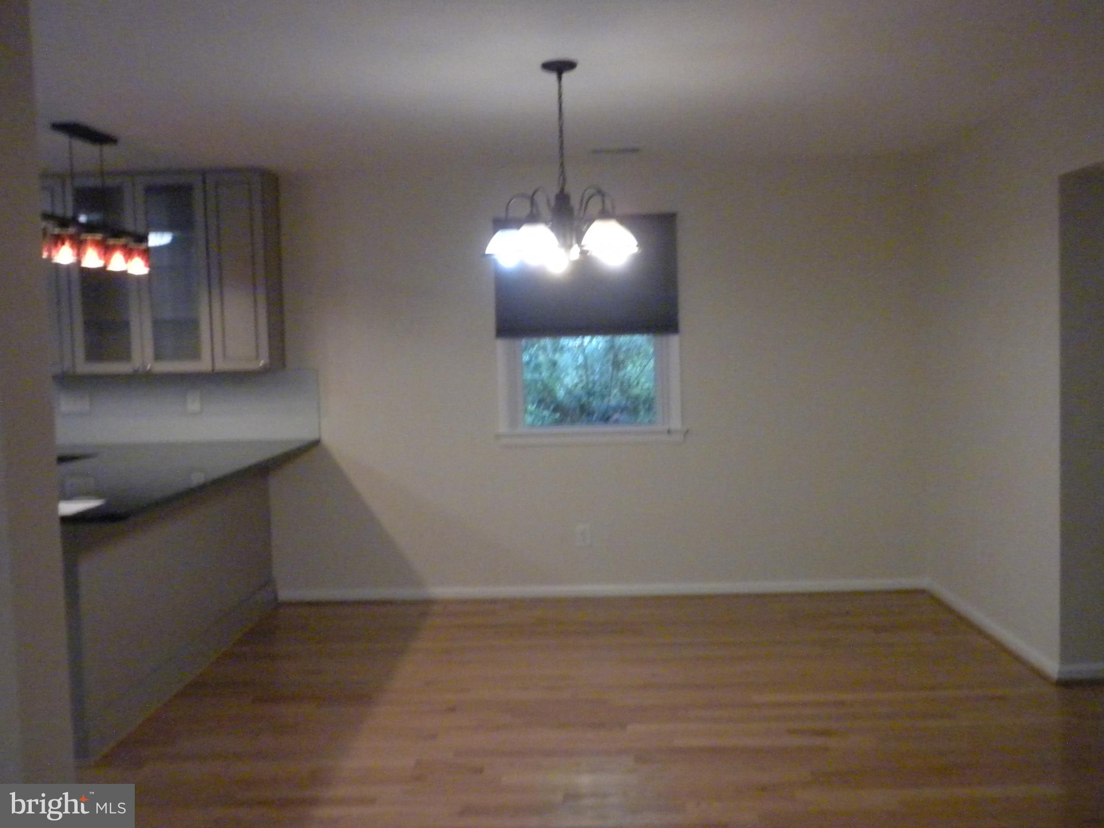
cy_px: 414
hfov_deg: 50.1
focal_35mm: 37
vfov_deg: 38.7
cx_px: 552
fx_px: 1180
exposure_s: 1/126
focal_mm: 6.6
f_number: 3.5
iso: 800
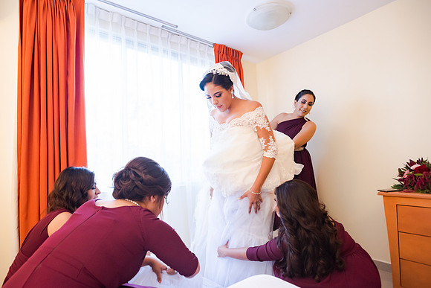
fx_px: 246
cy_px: 156
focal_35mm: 21
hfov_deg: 82.3
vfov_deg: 60.6
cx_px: 198
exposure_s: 1/125
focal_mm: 19
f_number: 2.8
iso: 1600
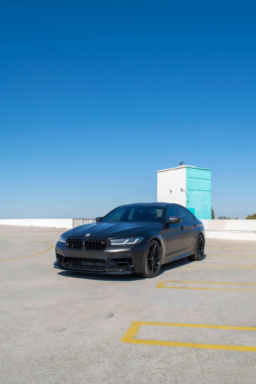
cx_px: 128
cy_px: 192
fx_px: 336
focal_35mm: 32
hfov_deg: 41.7
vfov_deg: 59.5
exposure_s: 1/500
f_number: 11
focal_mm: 21
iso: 200
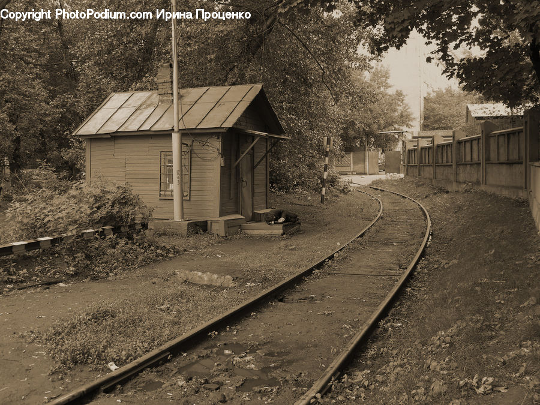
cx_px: 270
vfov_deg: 38.7
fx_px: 577
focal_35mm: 37
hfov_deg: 50.1
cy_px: 202
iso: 50
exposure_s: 1/53.3
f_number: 3.2
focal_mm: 9.5
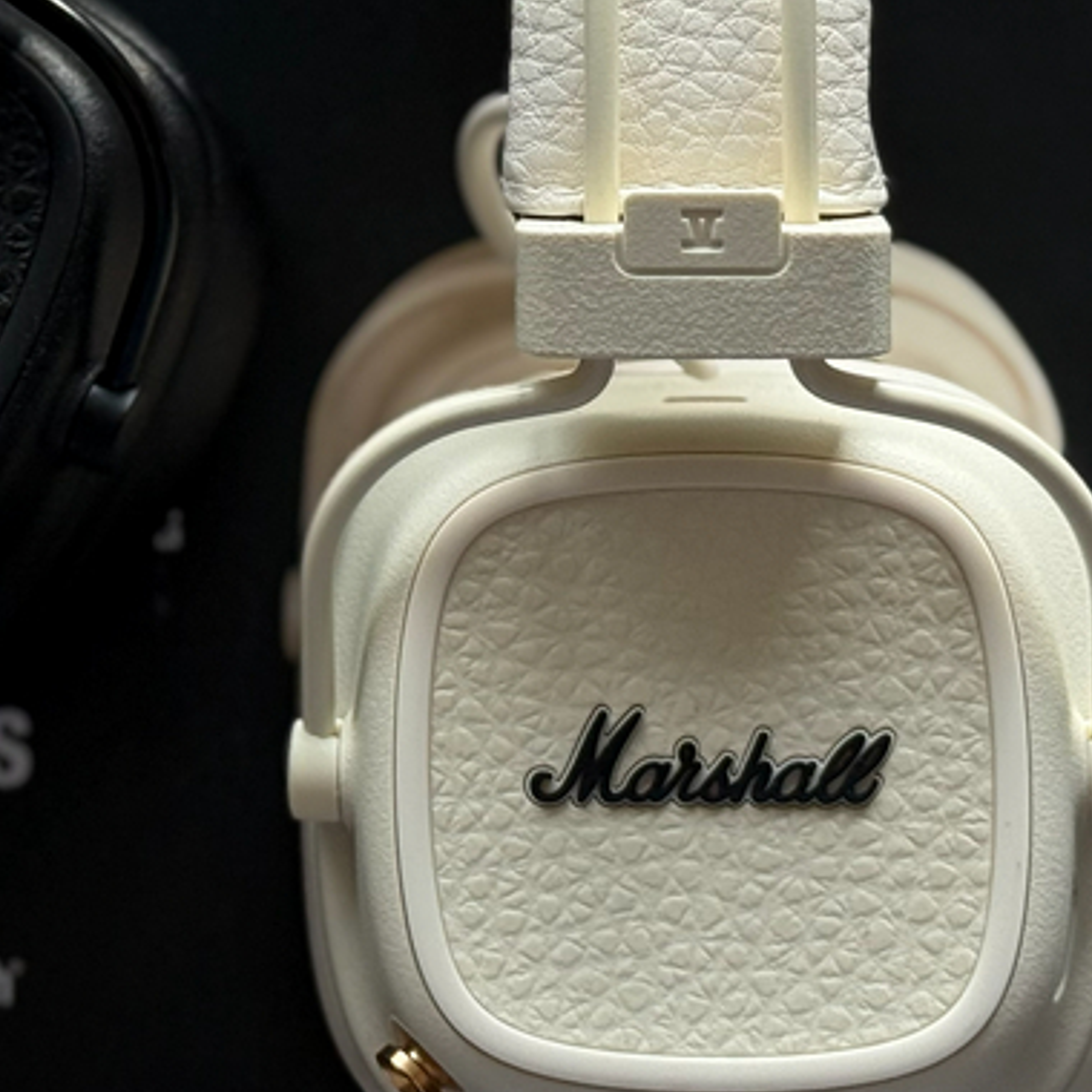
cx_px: 279
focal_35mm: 134
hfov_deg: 13.0
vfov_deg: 12.9
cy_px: 52
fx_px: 4783
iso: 64
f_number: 1.78
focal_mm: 6.76
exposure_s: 1/411
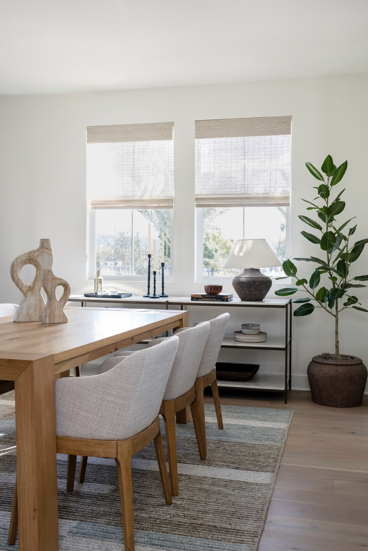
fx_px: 552
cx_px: 184
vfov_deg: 53.1
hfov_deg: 36.9
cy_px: 276
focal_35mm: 36
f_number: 8
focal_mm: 36
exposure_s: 1/13
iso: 200
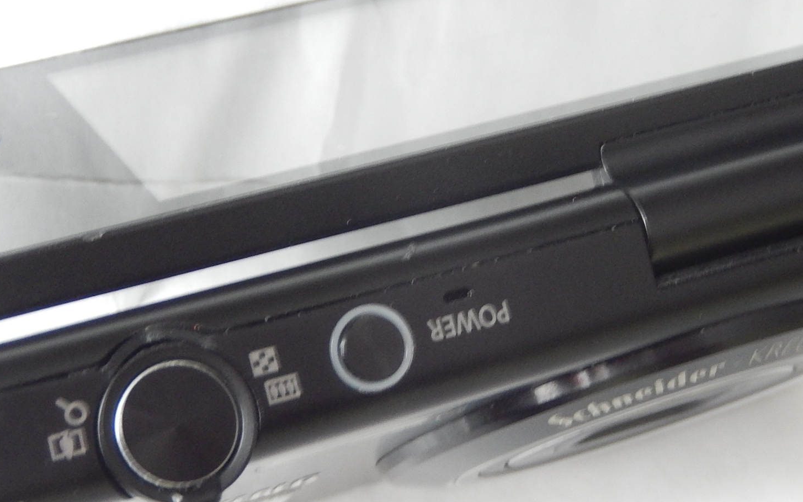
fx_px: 2101
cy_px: 234
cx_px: 454
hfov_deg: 21.6
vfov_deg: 13.6
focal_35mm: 96
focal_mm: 10.4
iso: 400
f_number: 4.6
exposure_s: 1/10
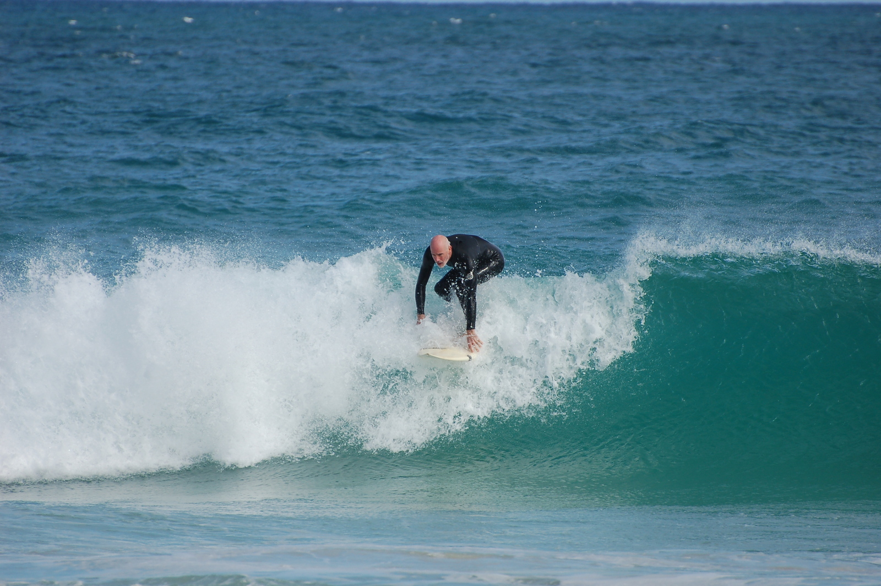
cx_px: 440
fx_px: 11003
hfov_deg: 4.6
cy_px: 293
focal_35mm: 450
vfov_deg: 3.0
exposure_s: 1/1000
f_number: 5.6
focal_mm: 300
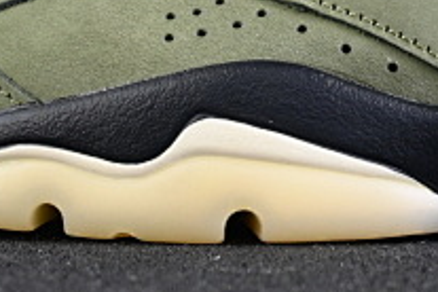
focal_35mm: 215
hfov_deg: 9.5
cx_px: 425
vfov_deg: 6.3
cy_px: -162
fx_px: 2615
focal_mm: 37
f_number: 5.3
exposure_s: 1/125
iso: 800
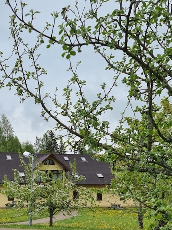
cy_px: 219
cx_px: 16
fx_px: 377
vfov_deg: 31.7
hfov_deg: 24.9
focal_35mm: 57
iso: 50
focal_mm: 7
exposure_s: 1/430
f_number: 1.8
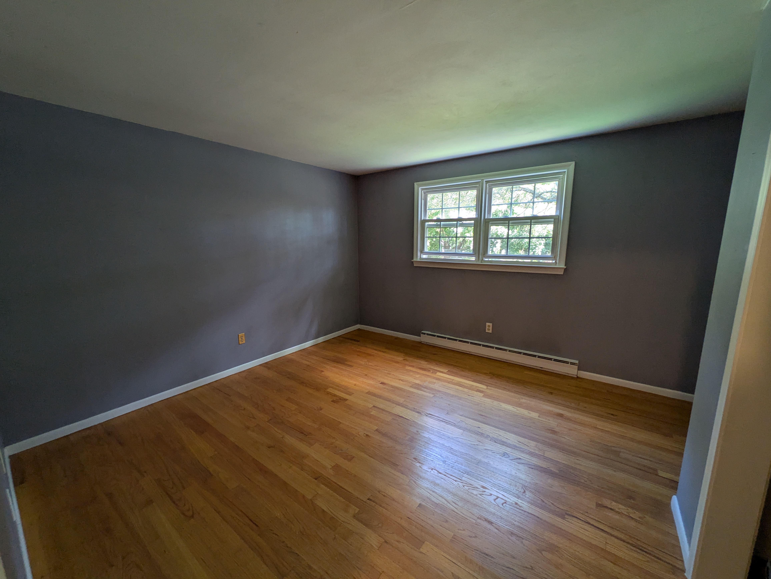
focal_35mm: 14
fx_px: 312
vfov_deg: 85.7
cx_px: 386
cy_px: 290
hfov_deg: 102.0
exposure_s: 1/24
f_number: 2.2
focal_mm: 1.83
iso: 89
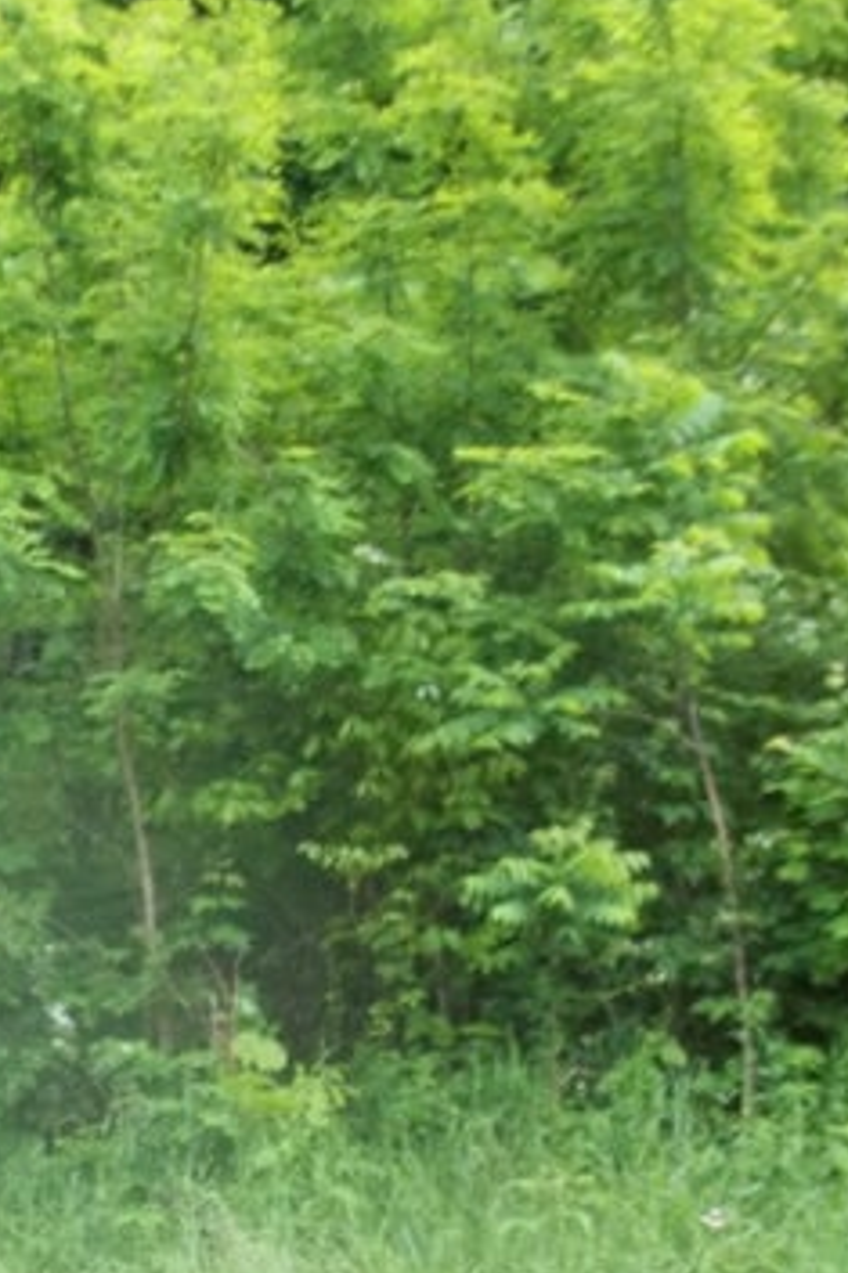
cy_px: 1118
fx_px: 2935
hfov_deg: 16.4
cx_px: 218
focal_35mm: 83
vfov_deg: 23.9
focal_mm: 5.9
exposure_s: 1/100
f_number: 3.3
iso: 64
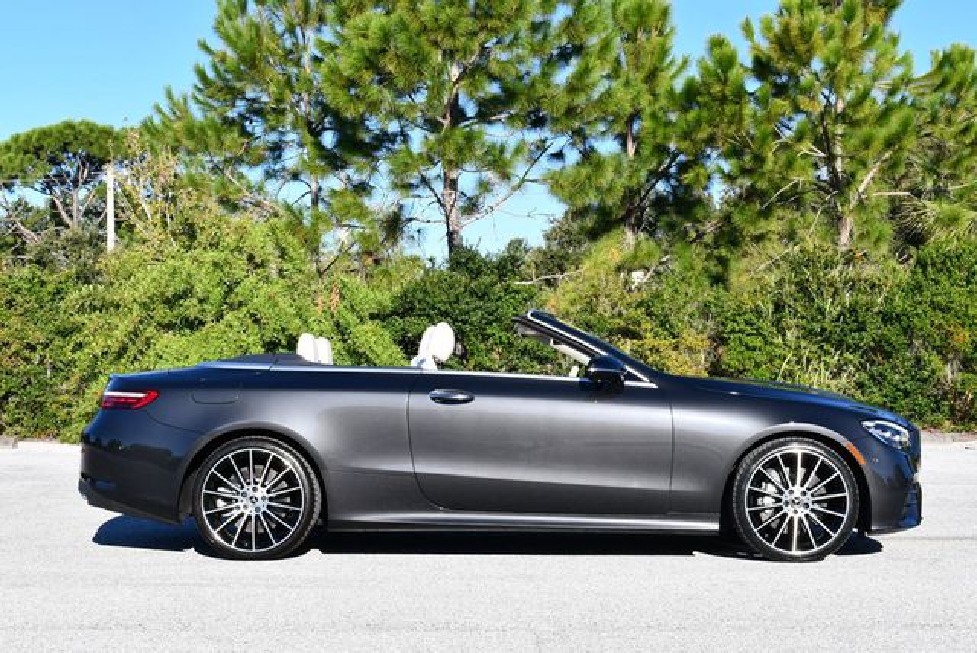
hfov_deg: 35.6
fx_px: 1521
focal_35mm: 56
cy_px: 326
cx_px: 488
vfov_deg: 24.2
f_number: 8
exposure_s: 1/250
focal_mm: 28
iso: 180
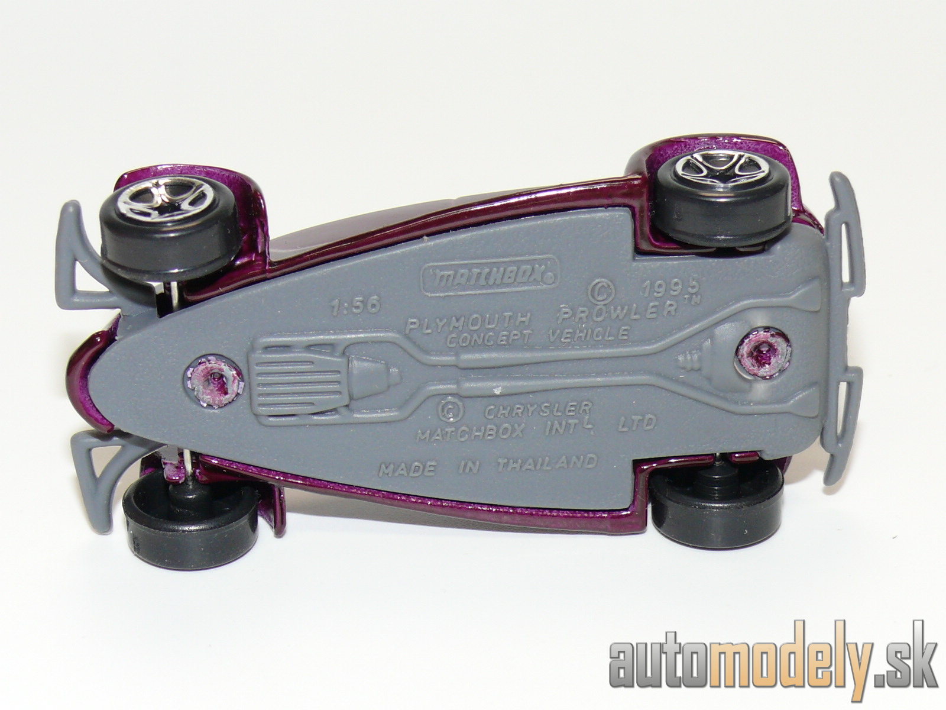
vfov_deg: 14.4
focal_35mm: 103
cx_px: 473
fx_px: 2815
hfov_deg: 19.1
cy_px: 355
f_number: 4
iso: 100
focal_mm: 13.6
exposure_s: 1/30
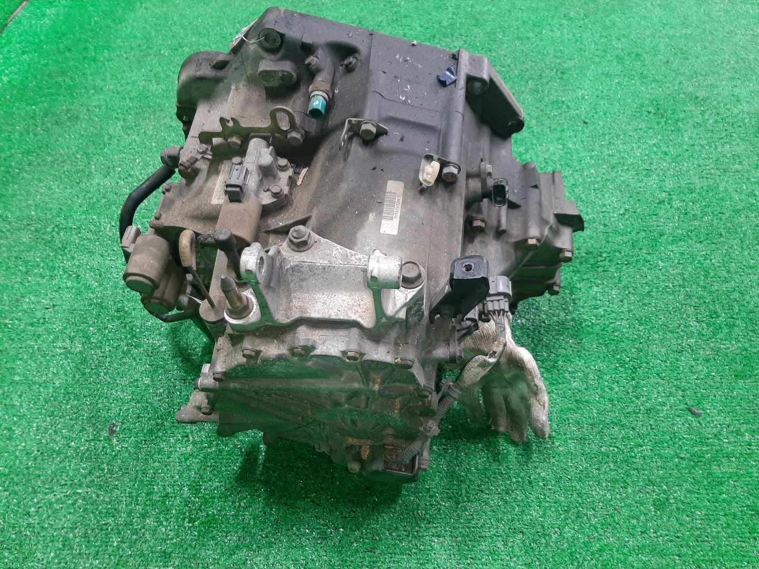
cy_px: 284
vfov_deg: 53.1
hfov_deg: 67.3
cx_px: 380
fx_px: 570
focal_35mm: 26
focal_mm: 3.93
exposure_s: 1/50
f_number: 1.7
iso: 158
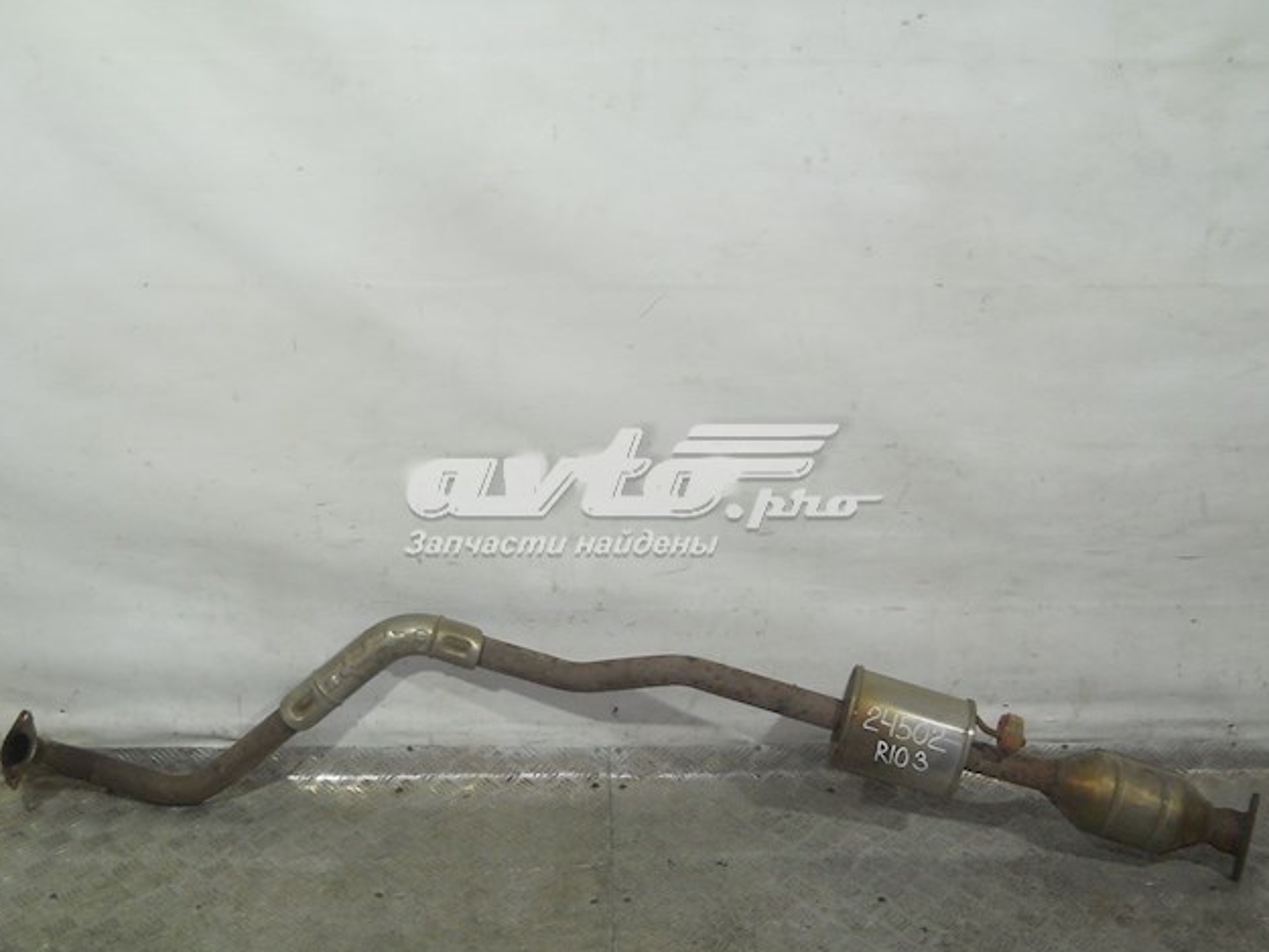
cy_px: 485
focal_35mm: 42
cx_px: 638
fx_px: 1540
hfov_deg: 44.8
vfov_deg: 34.4
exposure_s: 1/30
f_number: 3.1
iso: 100
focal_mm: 6.72
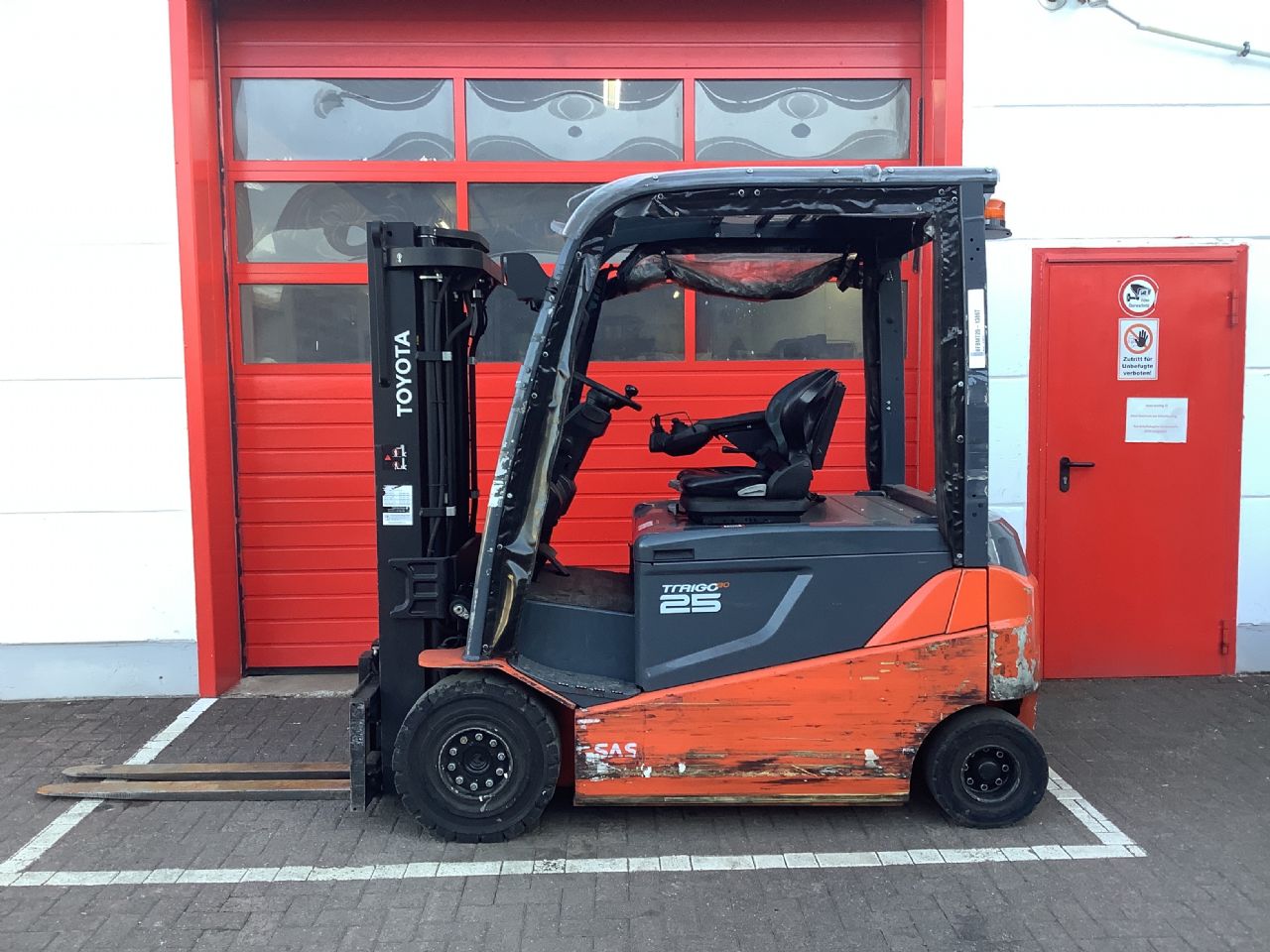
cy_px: 476
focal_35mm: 31
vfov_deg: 45.4
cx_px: 635
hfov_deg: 58.4
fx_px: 1137
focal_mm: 3.3
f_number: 2.4
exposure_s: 1/100
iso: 64
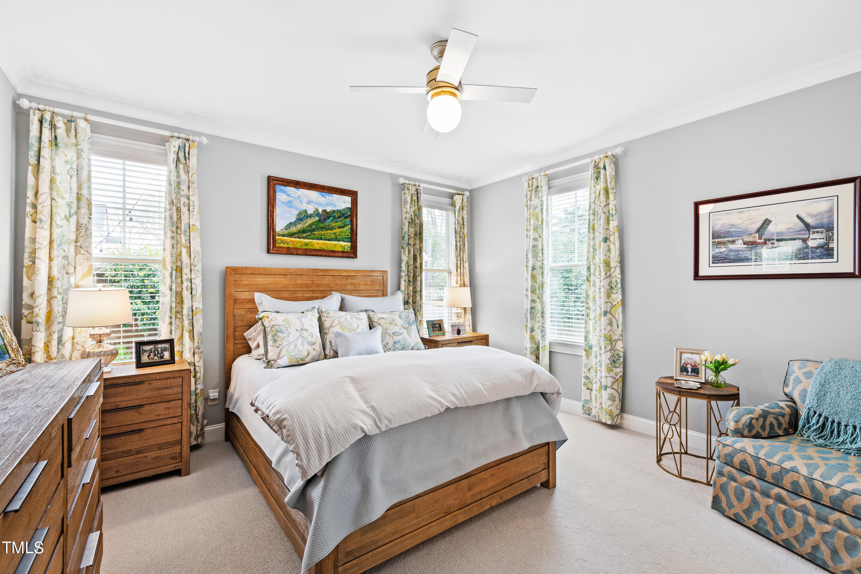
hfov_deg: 100.4
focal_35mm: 15
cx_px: 430
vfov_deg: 77.3
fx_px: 359
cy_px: 287
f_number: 8
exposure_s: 1
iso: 100
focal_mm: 10
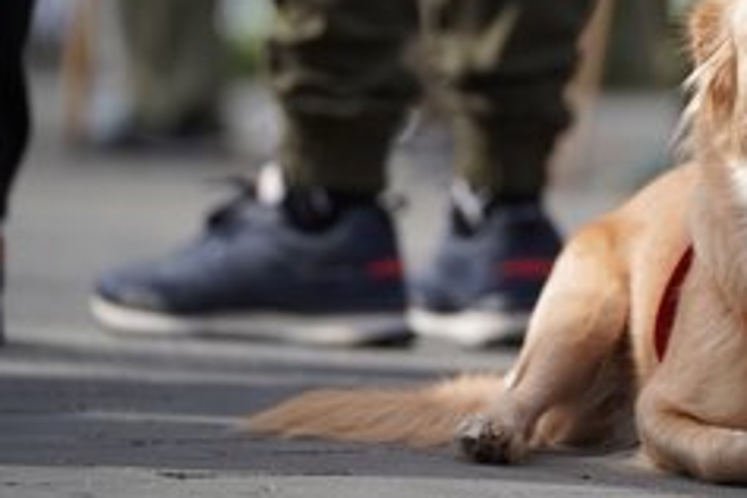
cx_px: 580
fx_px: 6225
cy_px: 178
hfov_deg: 6.9
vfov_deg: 4.6
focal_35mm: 300
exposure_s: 1/640
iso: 250
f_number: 5.6
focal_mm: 178
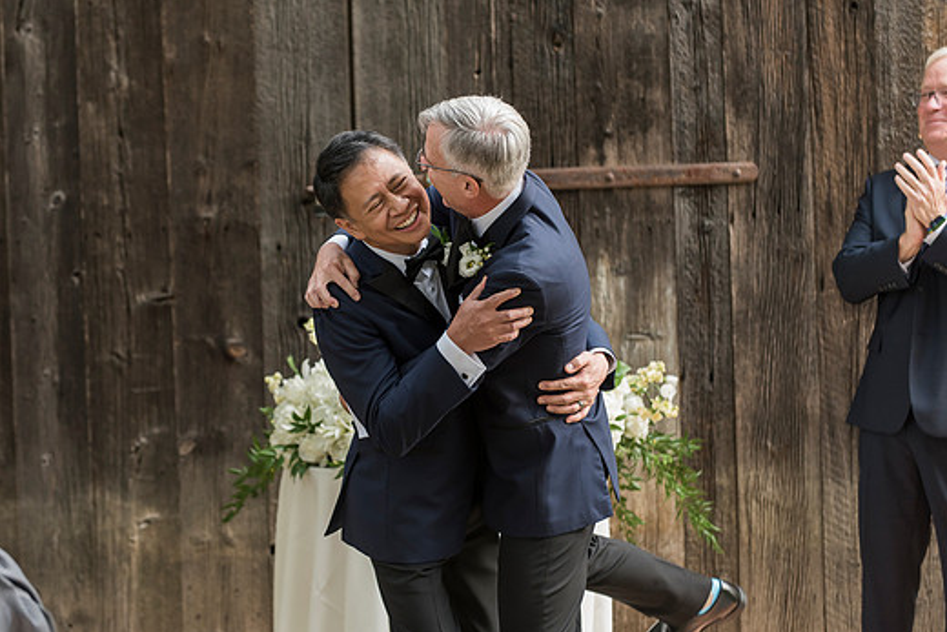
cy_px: 309
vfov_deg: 9.5
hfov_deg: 14.1
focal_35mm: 145
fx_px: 3815
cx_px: 426
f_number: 3.5
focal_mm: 130
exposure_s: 1/200
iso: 800
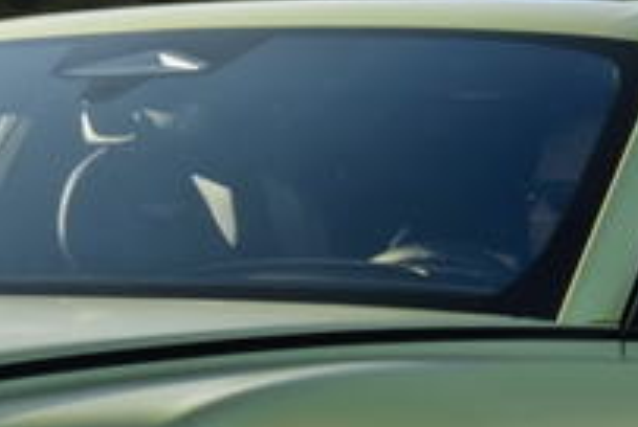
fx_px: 4330
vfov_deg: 5.6
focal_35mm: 244
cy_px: 623
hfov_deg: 8.4
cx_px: 148
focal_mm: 31
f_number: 13
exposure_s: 1/20
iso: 100
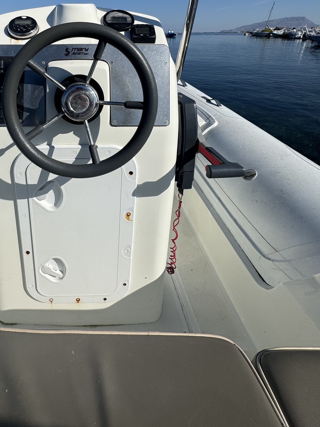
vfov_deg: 72.0
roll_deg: +0.1
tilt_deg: -17.0
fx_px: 271
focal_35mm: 22
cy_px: 116
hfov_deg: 58.0
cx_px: 81
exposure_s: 1/3717
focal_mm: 2.22
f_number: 2.2
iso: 32
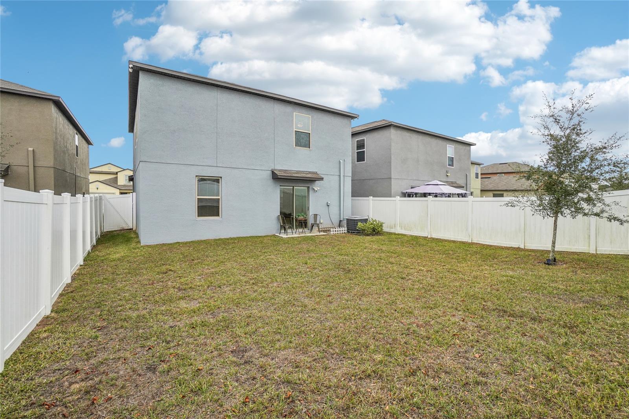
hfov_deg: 100.4
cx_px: 314
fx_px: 262
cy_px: 210
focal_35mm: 15
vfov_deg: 77.3
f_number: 8
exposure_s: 1/400
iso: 400
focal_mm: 10
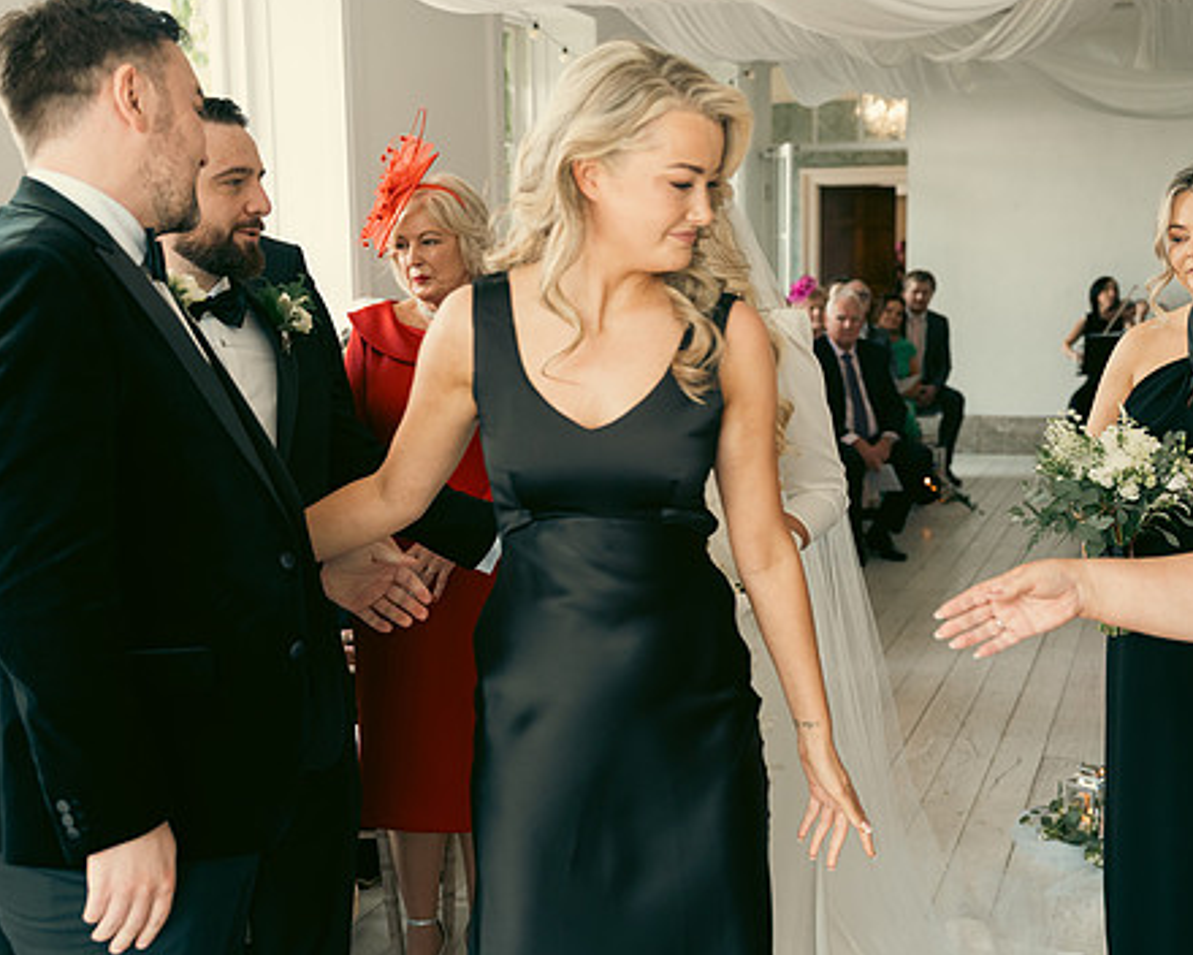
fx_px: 1659
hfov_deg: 39.5
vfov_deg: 32.1
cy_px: 484
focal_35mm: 47
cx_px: 607
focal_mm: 38
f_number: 3.5
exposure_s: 1/160
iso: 800
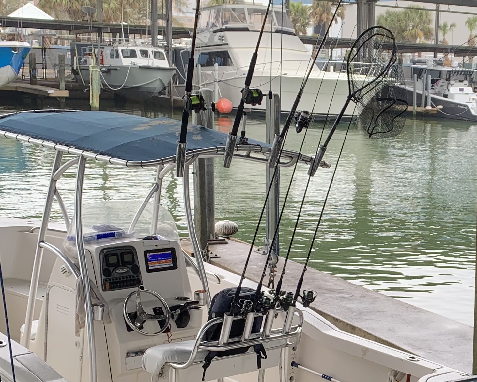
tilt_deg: -11.7
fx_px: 988
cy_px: 283
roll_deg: -2.1
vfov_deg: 21.7
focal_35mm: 70
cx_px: 472
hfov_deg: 25.8
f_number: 1.8
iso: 25
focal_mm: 4.25
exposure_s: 1/286
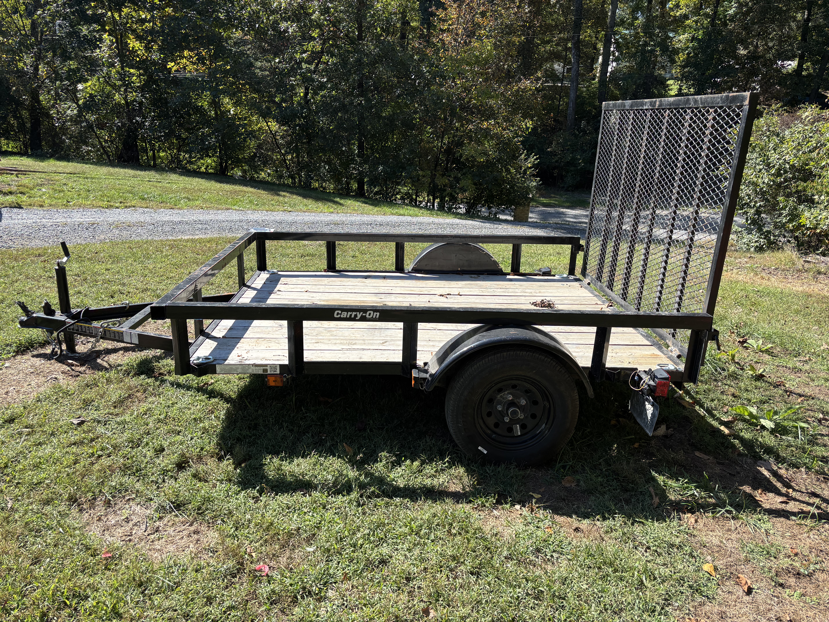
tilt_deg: -20.6
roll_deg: -3.8
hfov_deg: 67.3
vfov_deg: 53.1
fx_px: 623
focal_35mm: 26
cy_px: 311
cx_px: 414
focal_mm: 5.96
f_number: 1.6
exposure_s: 1/1220
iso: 50
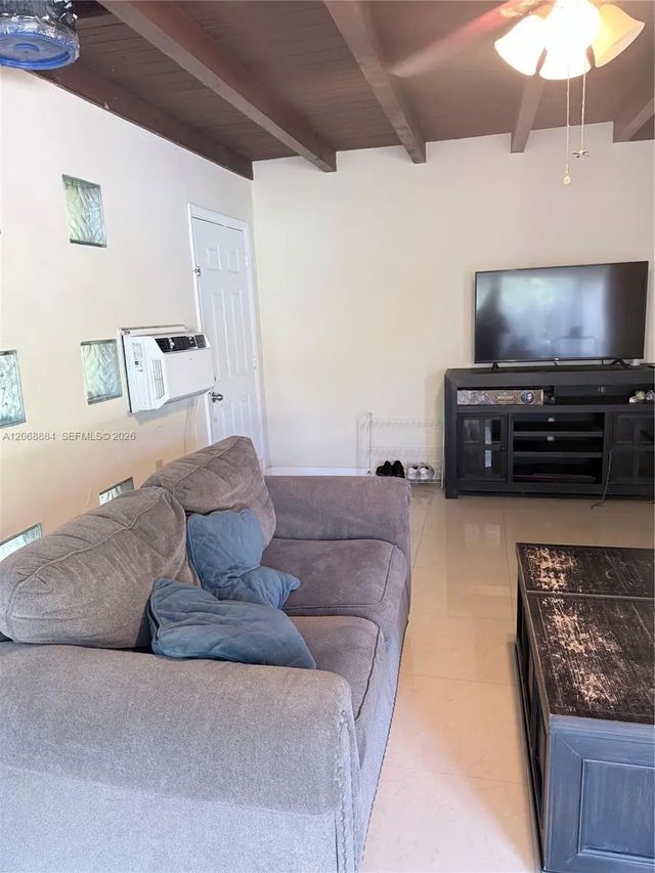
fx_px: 605
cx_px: 328
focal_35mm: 24
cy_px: 436
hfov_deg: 56.8
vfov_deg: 71.6
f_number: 1.78
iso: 200
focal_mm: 6.76
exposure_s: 1/60
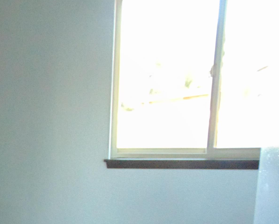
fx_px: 520
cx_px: -45
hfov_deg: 27.0
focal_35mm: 63
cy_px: 239
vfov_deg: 22.9
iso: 400
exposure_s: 1/15
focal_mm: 4.5
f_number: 3
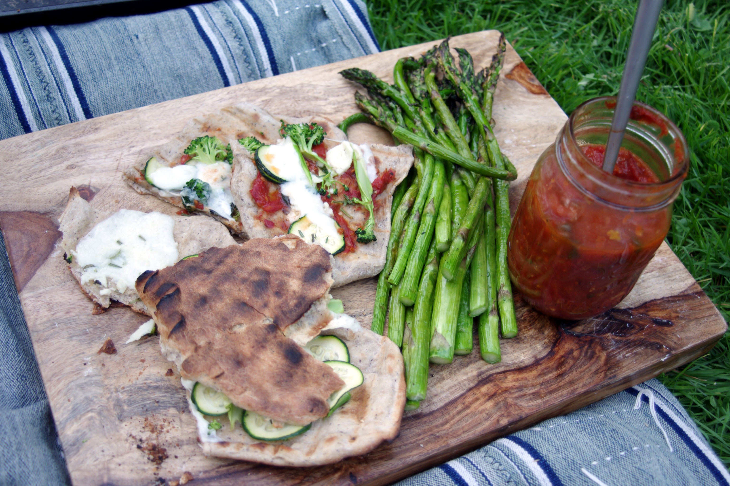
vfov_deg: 31.9
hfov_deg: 46.4
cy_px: 243
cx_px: 365
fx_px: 852
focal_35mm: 42
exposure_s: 1/80
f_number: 3.5
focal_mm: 28
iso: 200
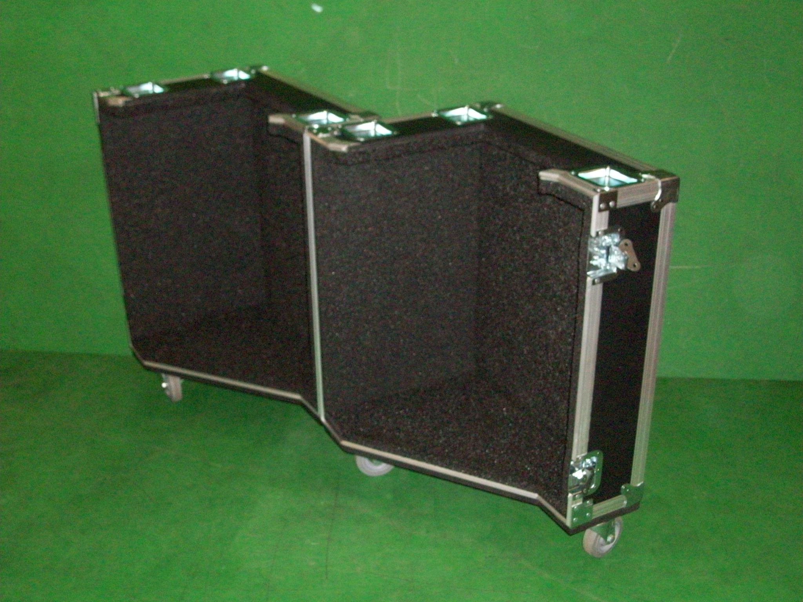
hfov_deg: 44.8
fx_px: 974
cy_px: 301
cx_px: 402
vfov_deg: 34.3
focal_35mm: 42
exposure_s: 1/65.1
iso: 320
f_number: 3.2
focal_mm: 7.1
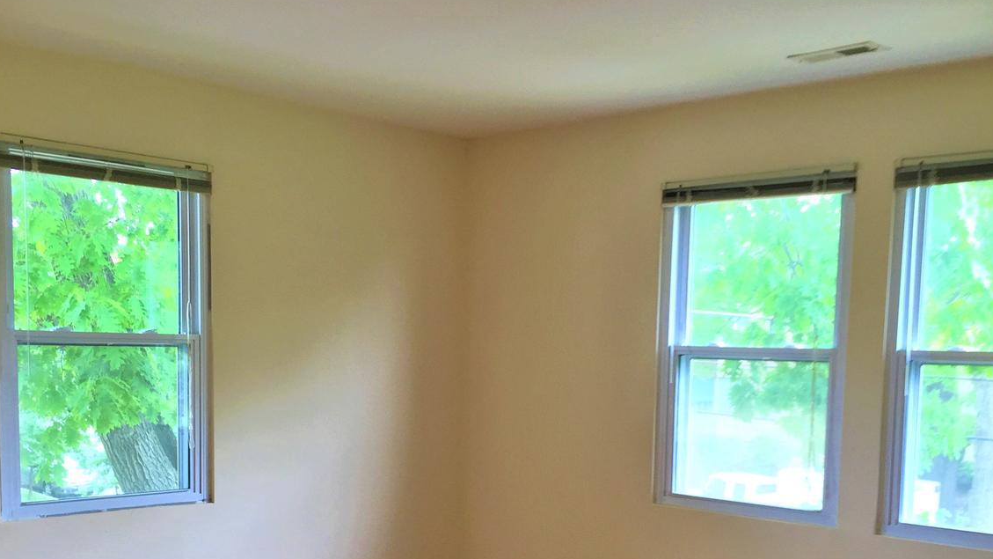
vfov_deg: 27.0
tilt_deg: -6.1
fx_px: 1132
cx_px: 498
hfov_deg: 47.4
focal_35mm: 43
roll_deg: -0.1
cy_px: 467
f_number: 2.2
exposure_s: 1/60
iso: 40
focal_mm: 4.15
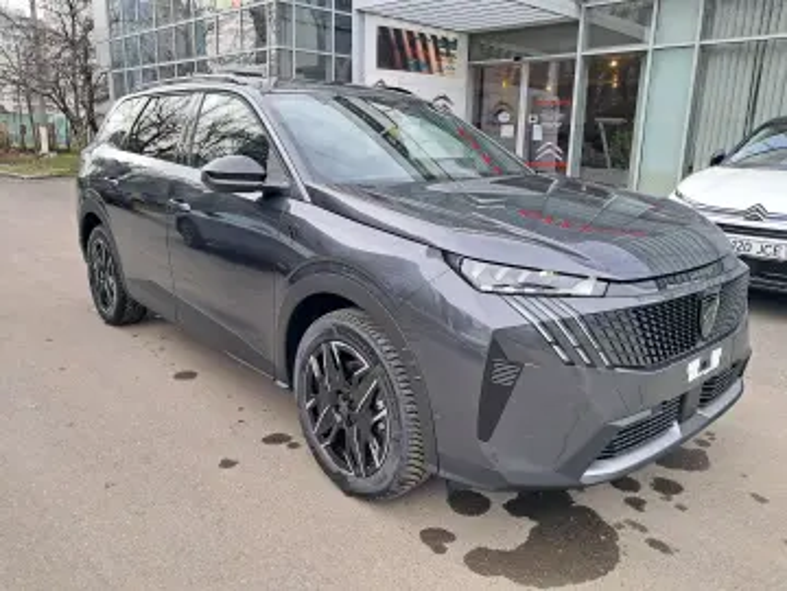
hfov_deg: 65.3
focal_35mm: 27
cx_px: 394
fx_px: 614
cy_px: 296
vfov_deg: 51.4
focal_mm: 4
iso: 50
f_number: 1.8
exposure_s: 1/120
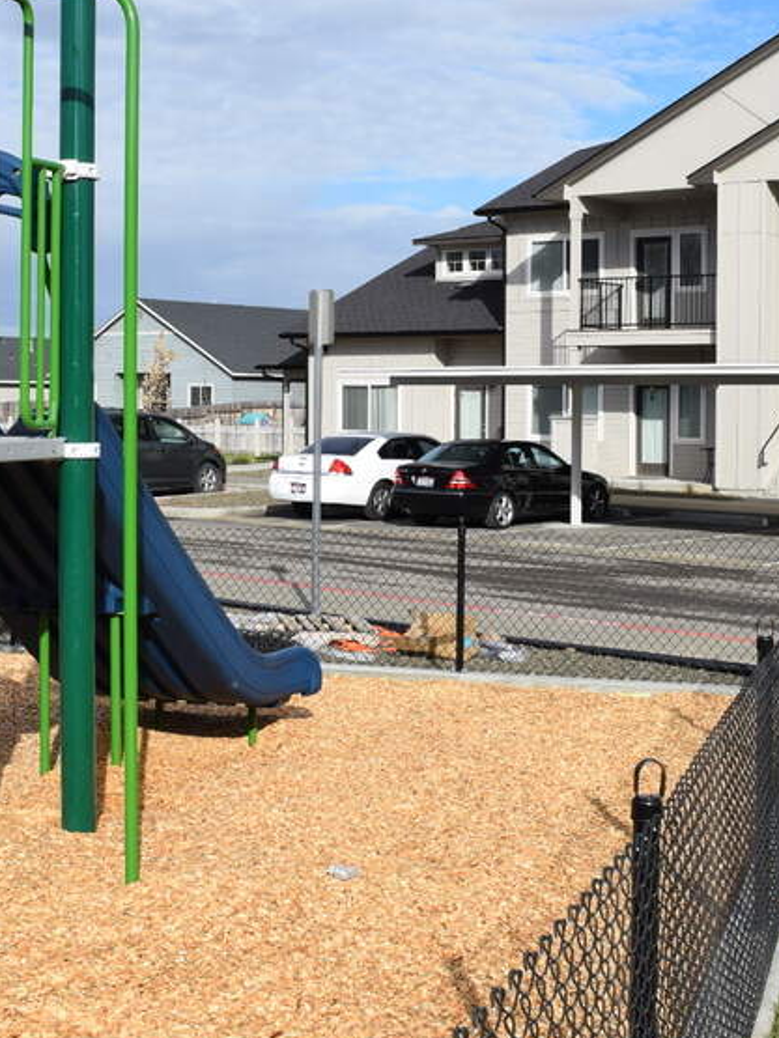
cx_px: 396
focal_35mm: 56
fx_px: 1680
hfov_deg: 26.1
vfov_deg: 34.3
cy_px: 454
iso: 200
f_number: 10
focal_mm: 18
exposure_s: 1/400
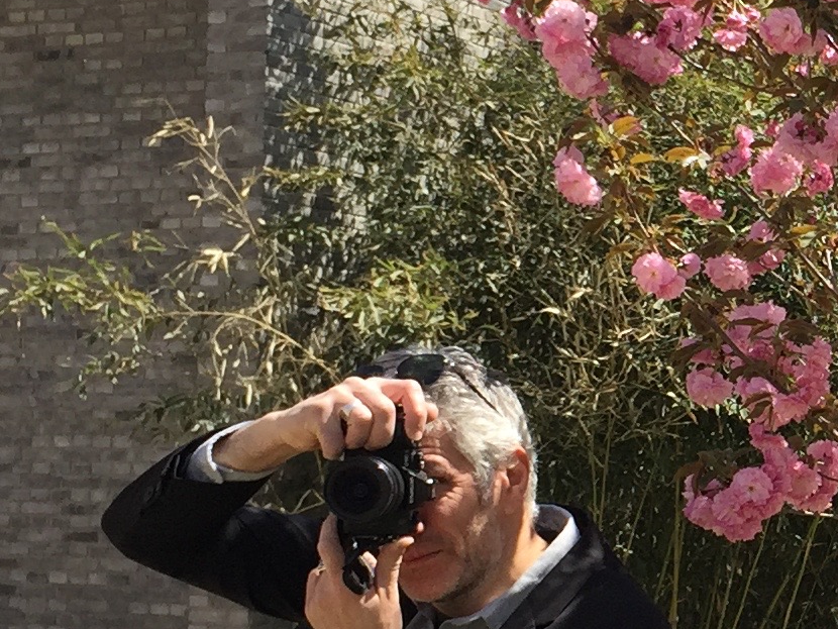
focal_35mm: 114
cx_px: 1082
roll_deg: -0.8
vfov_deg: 13.0
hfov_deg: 16.4
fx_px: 2761
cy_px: 397
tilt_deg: +2.9
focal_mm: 4.15
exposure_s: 1/1099
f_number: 2.2
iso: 32
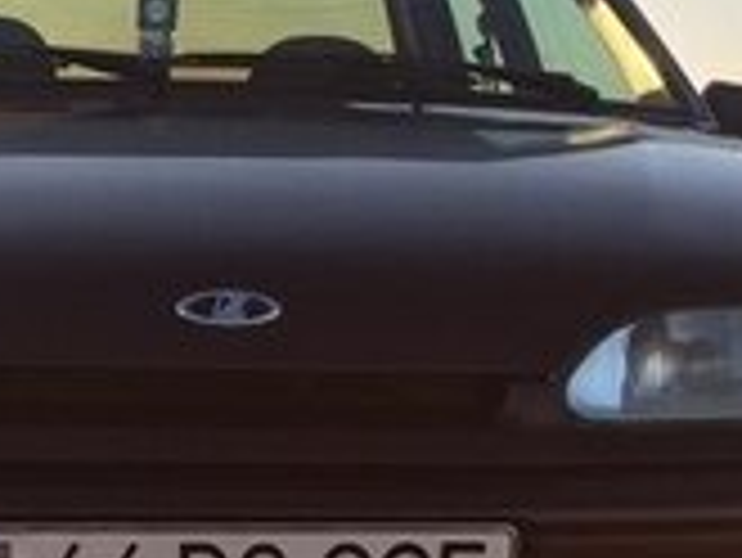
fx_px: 2488
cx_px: 117
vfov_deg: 12.5
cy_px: 673
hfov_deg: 16.8
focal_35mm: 116
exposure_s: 1/604
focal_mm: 4.15
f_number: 2.2
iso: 32
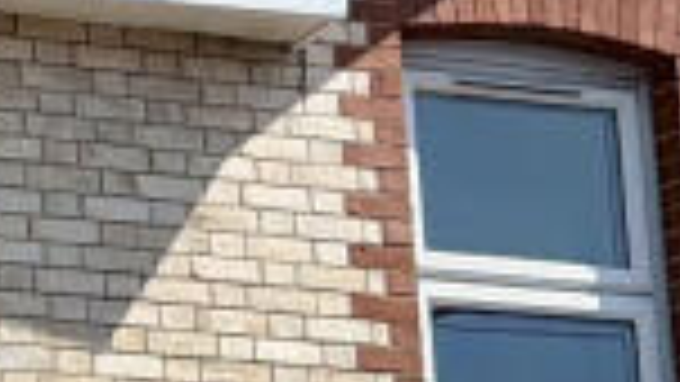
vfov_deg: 6.6
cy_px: 858
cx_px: -1220
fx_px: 3192
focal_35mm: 177
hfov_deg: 9.8
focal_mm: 6.76
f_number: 1.78
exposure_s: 1/17544
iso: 320
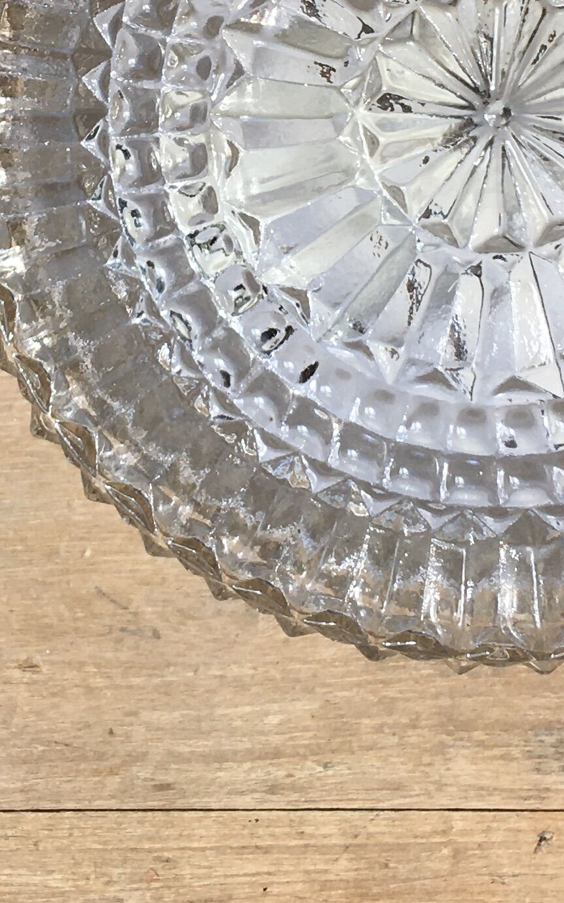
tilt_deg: -87.1
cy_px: 94
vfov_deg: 22.5
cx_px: 240
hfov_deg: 14.5
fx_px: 2213
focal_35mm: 90
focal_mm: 4.15
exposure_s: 1/641
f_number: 2.2
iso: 25
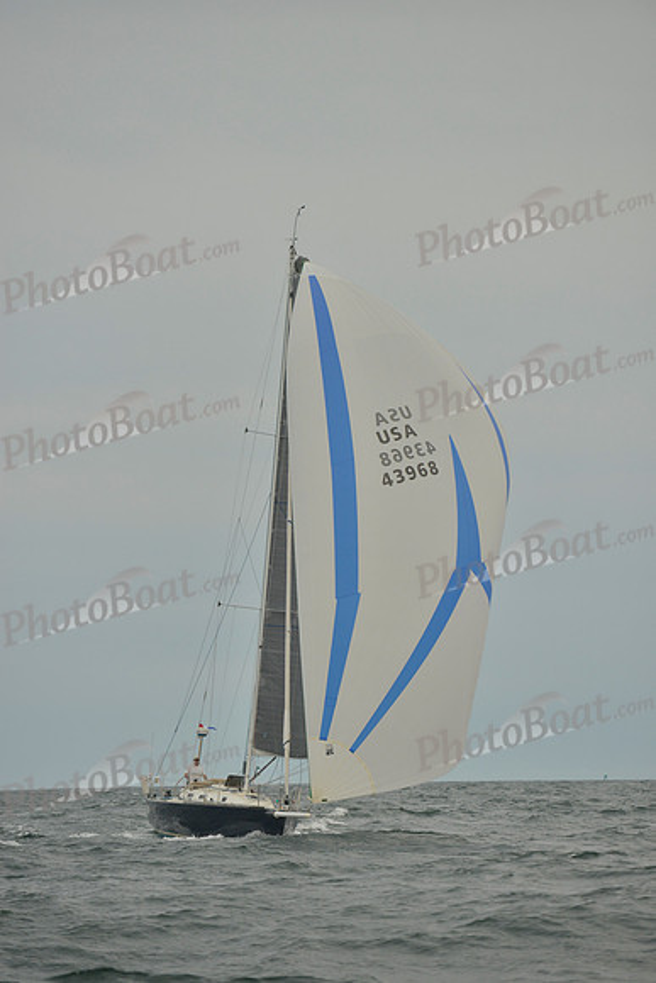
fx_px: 4234
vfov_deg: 13.2
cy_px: 492
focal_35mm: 155
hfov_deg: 8.9
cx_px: 328
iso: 400
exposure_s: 1/1250
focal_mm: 155
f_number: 4
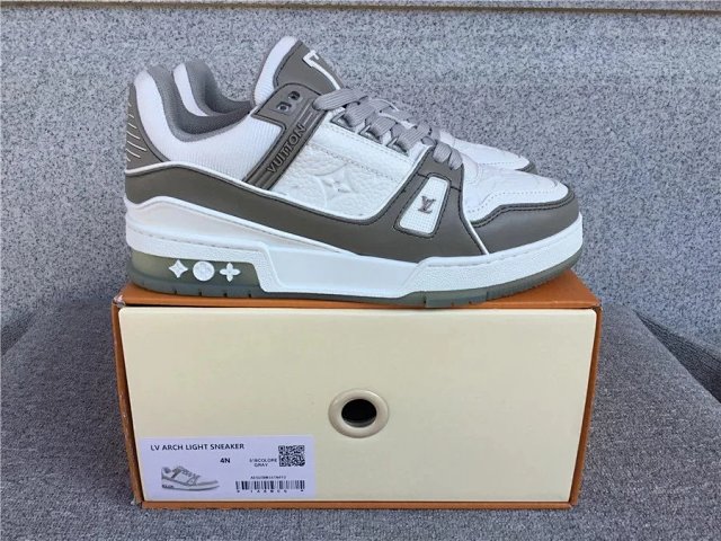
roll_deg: -0.4
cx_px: 360
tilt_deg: -18.7
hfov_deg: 58.4
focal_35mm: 31
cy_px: 270
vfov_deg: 45.4
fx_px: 646
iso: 25
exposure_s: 1/491
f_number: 2.4
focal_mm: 3.3
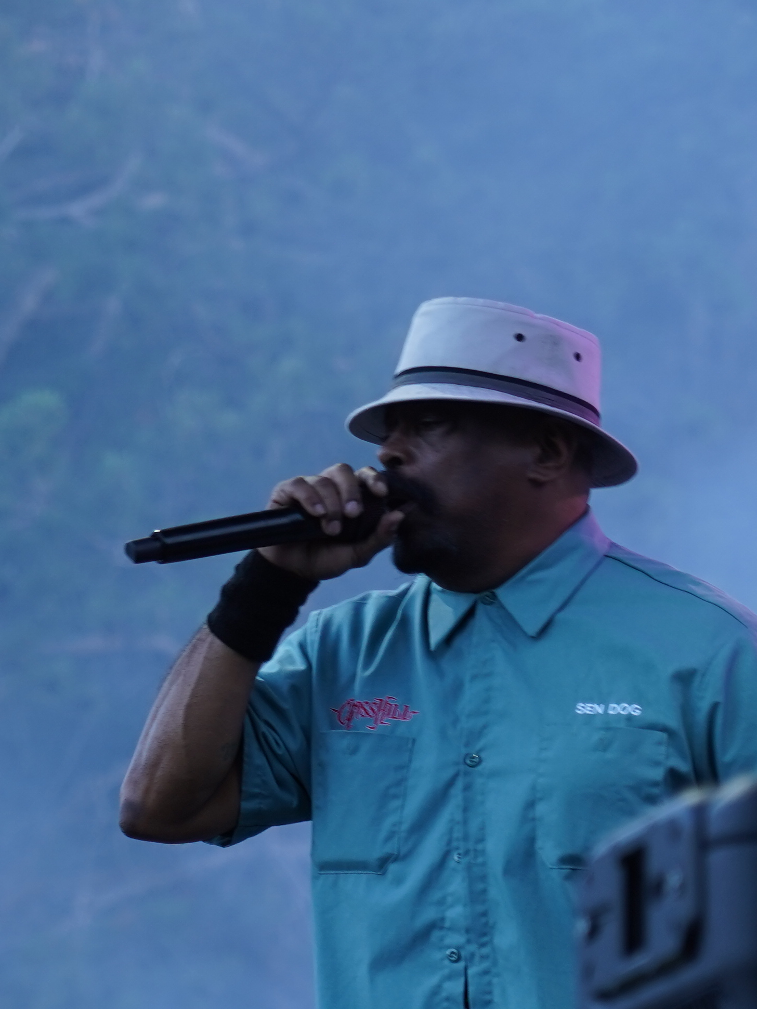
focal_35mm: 312
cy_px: 771
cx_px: -94
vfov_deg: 6.3
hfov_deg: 4.8
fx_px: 9096
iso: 250
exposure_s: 1/160
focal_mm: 105
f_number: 4
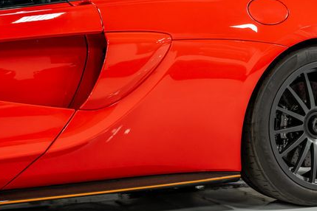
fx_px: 775
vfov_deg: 15.5
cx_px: 217
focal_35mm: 88
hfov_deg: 23.0
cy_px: 84
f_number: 5
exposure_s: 1/60
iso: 800
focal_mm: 59
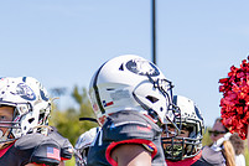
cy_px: 227
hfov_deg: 10.0
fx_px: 1404
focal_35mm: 203
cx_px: -47
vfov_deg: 6.7
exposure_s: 1/1250
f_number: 2.8
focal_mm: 70
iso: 100
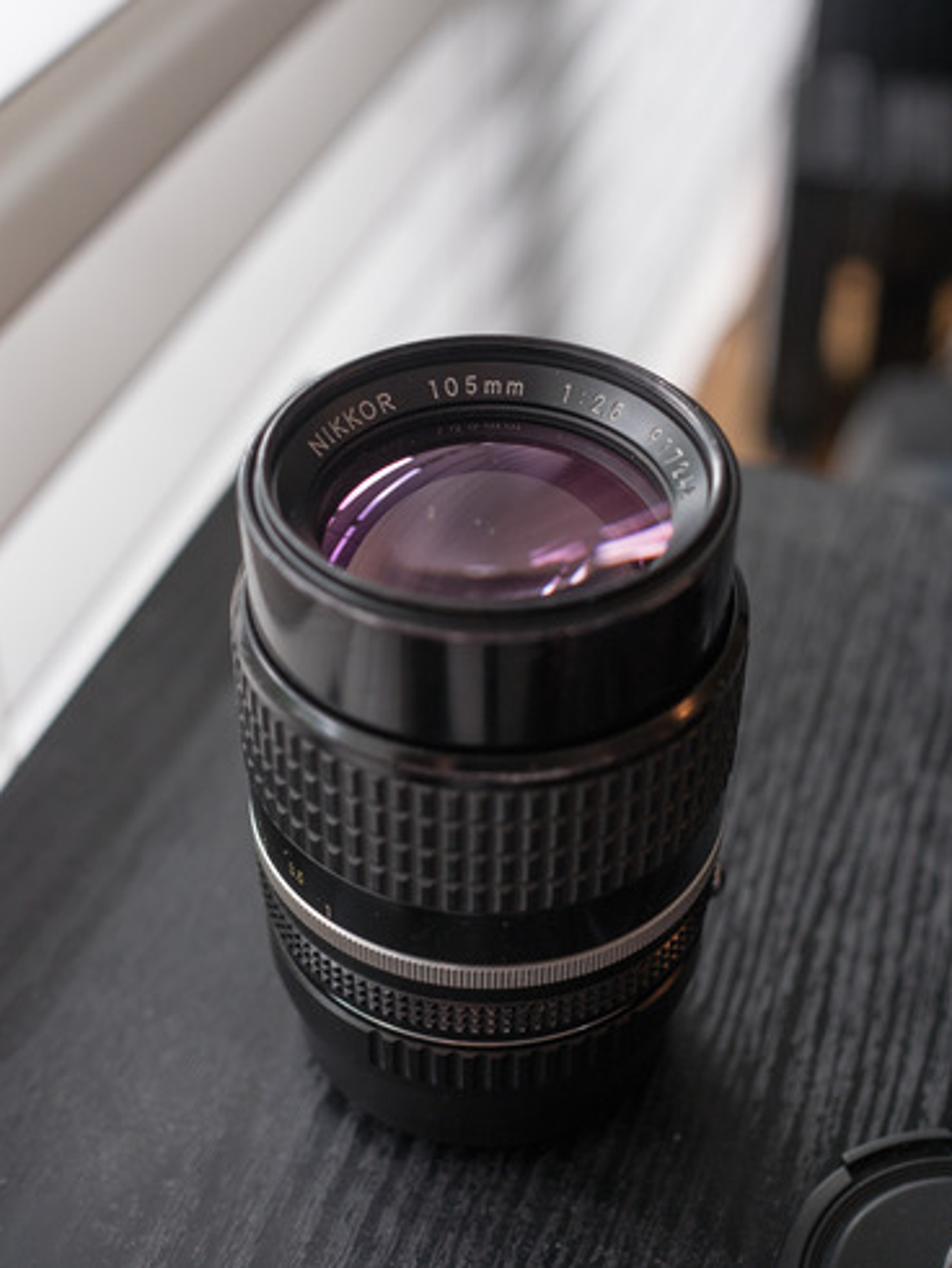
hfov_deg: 28.6
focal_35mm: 51
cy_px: 626
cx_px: 482
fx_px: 1868
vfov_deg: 37.5
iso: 400
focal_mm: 25
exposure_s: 1/125
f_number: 3.2
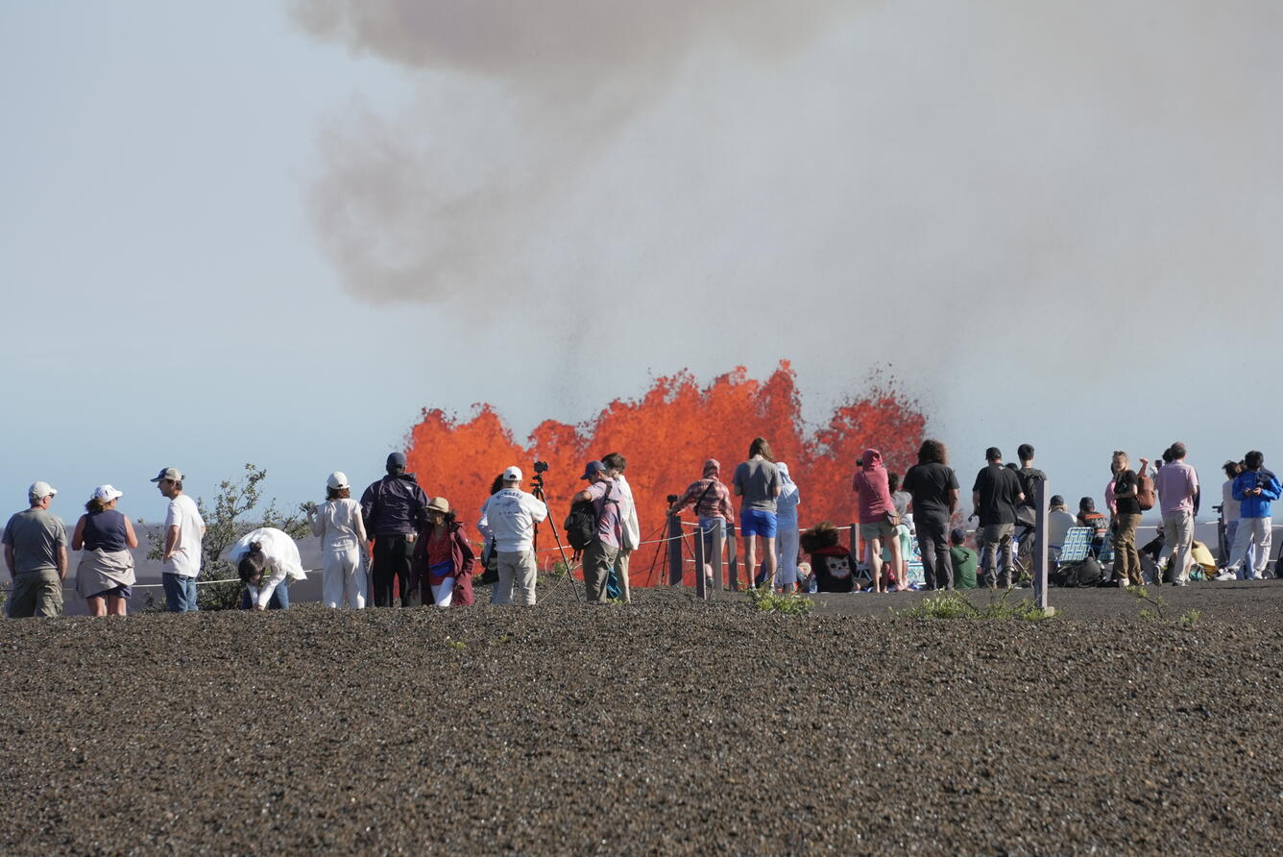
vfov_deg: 6.9
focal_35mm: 200
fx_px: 7131
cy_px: 428
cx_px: 642
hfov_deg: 10.3
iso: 1250
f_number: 9
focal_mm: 200
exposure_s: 1/2000
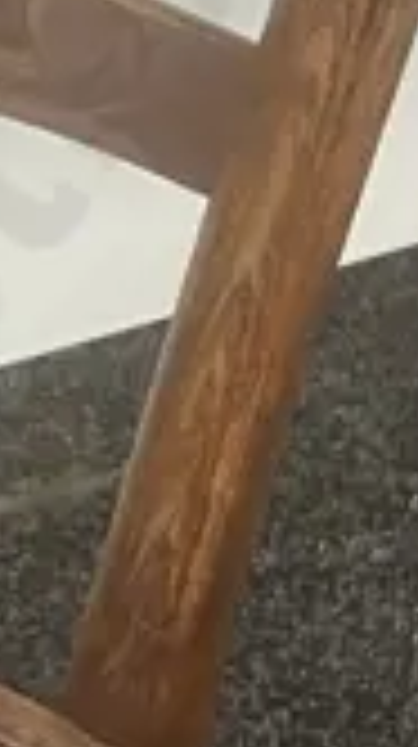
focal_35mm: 188
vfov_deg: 11.3
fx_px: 3716
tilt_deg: -52.7
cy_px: 783
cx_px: -449
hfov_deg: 6.2
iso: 320
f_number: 1.8
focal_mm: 3.99
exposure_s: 1/50
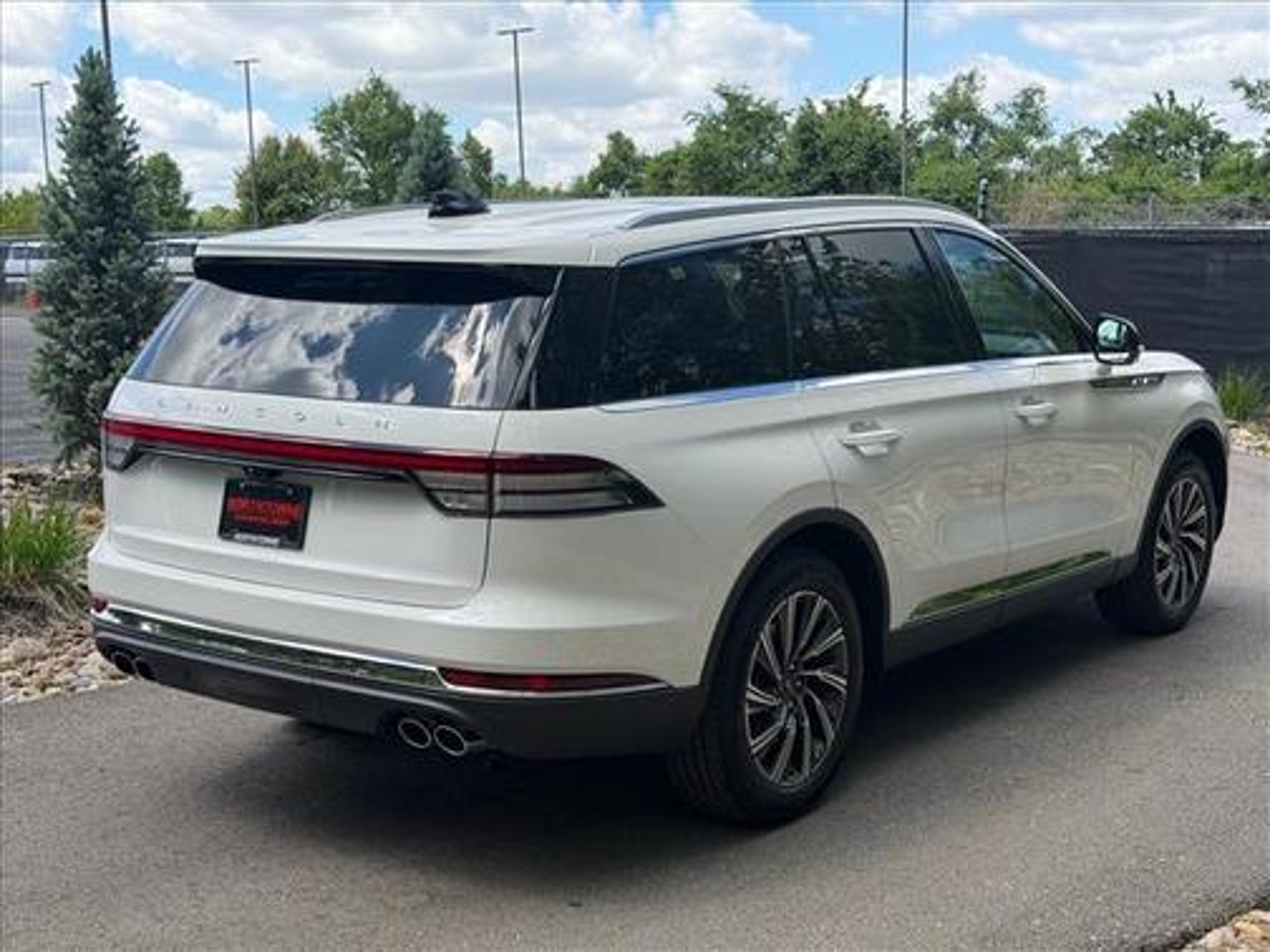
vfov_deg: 30.3
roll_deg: +1.4
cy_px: 476
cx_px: 635
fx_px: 1761
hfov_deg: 39.7
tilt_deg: -5.9
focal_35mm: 48
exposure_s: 1/2273
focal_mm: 6.76
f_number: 1.78
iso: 80
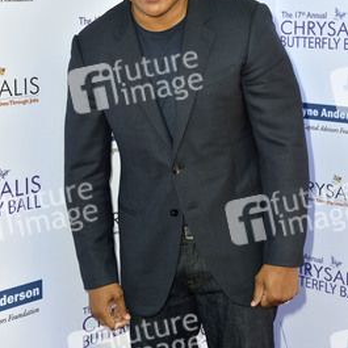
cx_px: 174
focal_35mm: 77
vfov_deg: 22.5
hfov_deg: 22.5
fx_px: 876
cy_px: 148
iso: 200
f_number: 6.3
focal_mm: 60
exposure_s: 1/250
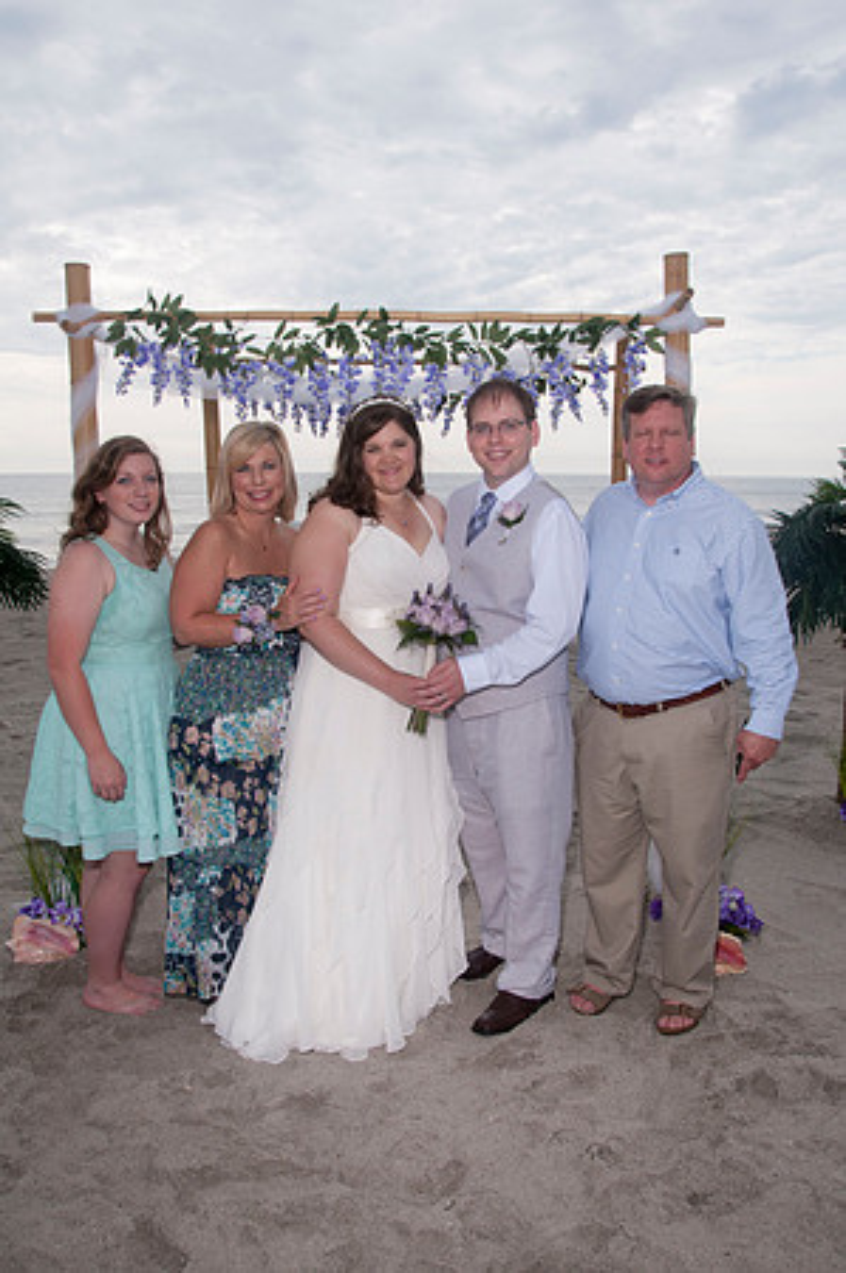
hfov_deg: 43.5
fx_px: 1060
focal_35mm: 30
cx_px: 423
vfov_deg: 62.0
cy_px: 636
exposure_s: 1/250
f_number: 9
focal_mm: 20
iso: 100
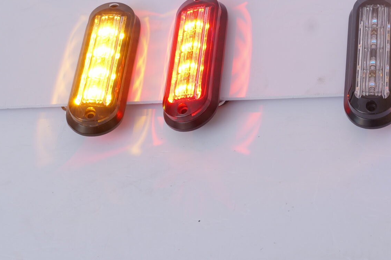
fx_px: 1108
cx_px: 390
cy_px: 2
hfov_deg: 19.4
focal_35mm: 102
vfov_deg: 13.2
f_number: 10
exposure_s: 1/160
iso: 800
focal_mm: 45
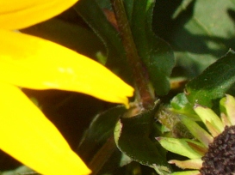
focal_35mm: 139
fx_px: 942
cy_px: 47
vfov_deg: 10.6
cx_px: -155
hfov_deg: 13.1
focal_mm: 6.1
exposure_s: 1/320
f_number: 5.6
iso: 100
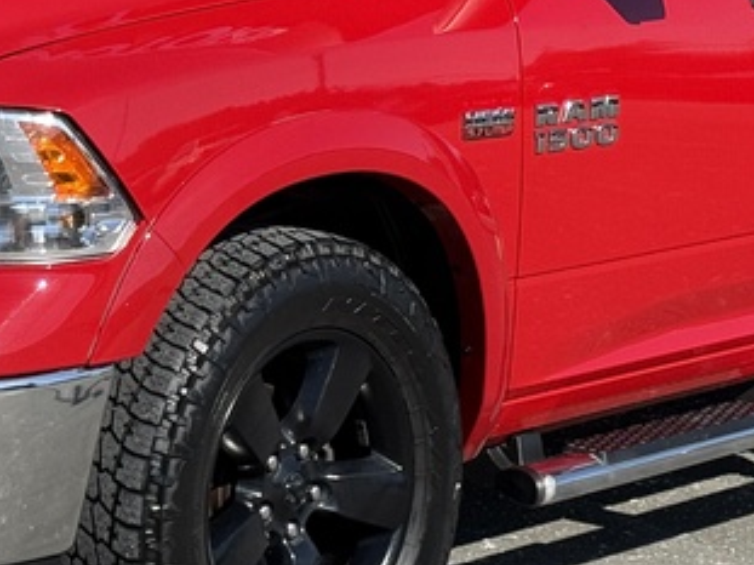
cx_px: 315
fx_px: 3440
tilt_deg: -4.1
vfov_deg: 9.4
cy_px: 162
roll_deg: -1.2
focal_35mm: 158
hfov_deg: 12.5
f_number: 1.78
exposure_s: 1/3704
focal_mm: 6.76
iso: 64
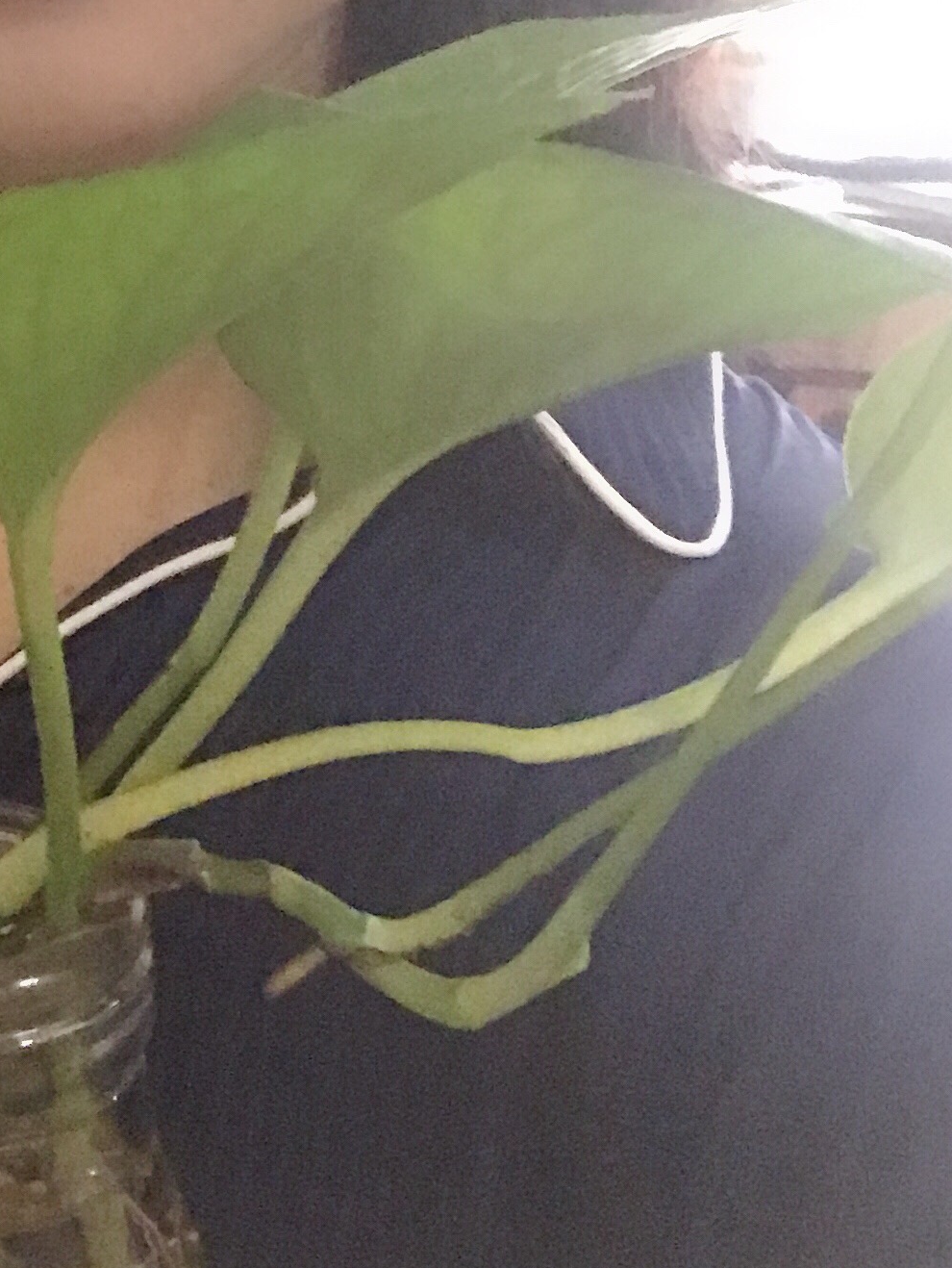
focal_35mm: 75
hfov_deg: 18.9
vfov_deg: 24.3
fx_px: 2748
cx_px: -71
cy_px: -119
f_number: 2.2
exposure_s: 1/17
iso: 400
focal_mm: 2.87
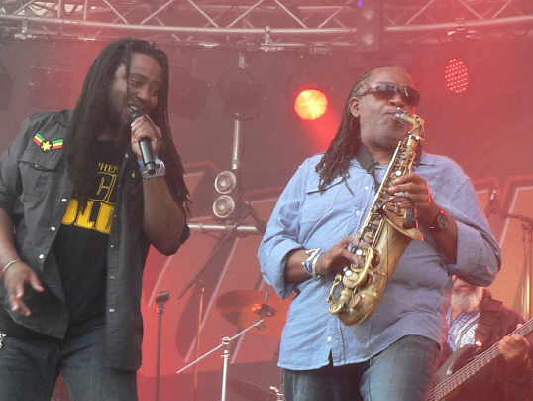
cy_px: 217
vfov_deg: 21.6
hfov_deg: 28.5
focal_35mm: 68
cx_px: 242
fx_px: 1047
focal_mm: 10.5
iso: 200
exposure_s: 1/30
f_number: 3.2
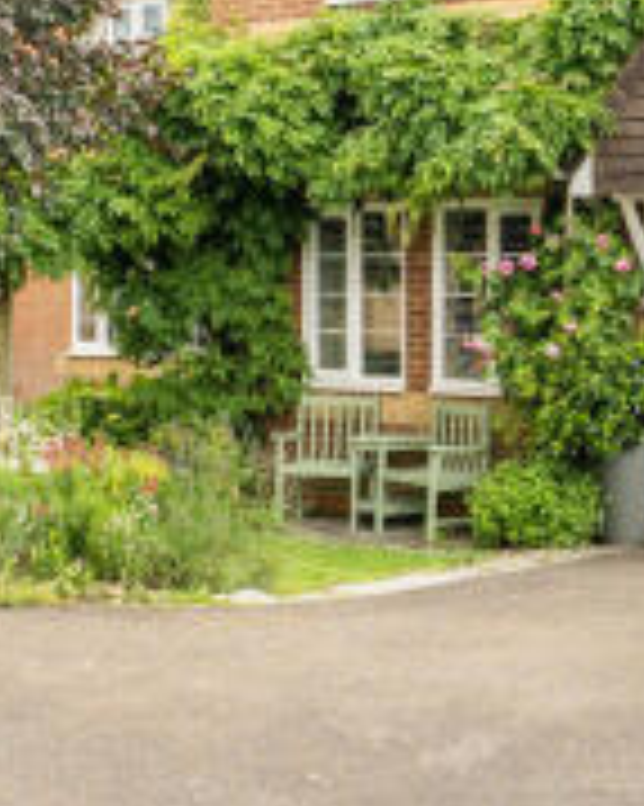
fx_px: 1311
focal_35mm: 55
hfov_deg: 27.1
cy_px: 191
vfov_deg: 33.4
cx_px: 509
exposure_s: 1/160
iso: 400
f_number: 8
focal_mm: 15
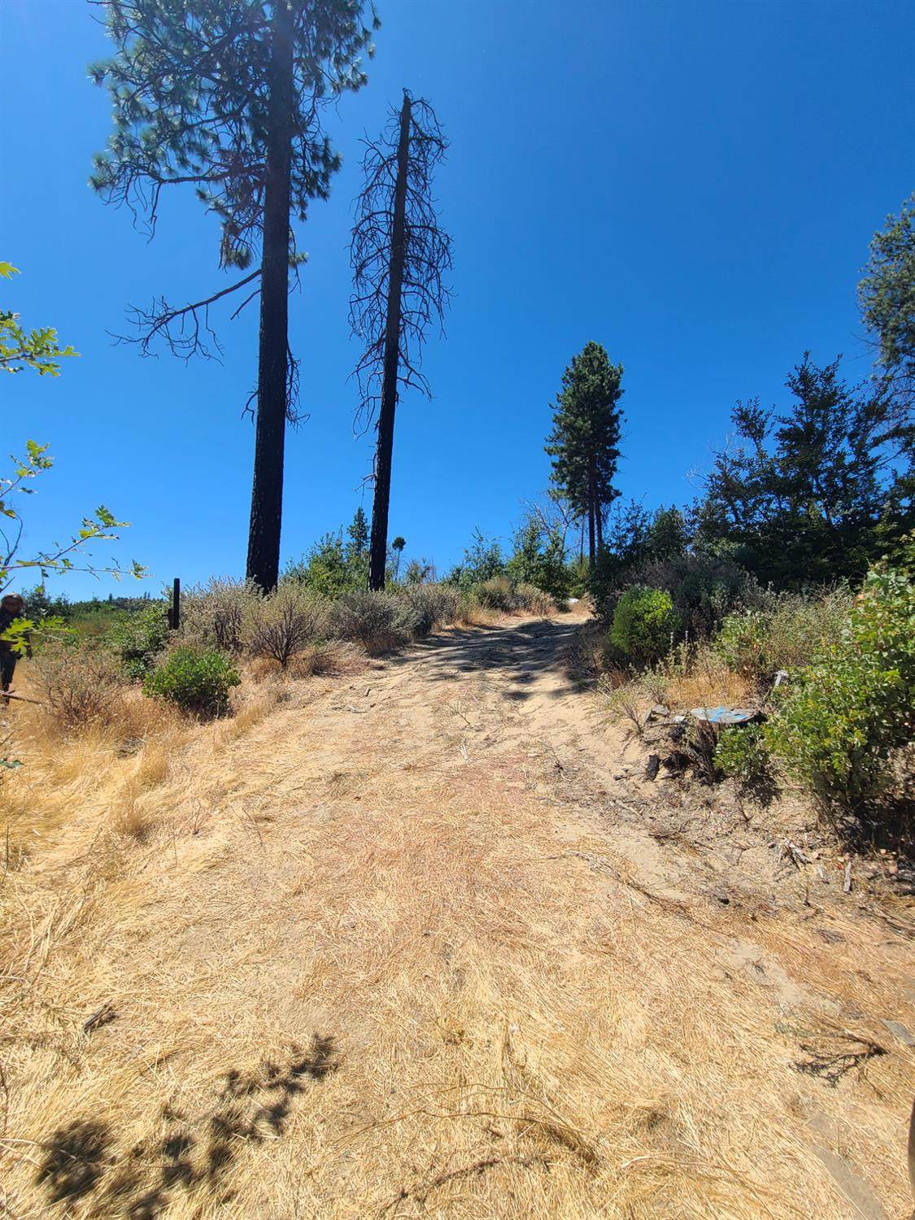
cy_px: 610
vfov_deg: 106.2
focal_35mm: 13
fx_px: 458
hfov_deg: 89.9
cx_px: 458
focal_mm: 2.2
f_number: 2.2
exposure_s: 1/1709
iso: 50
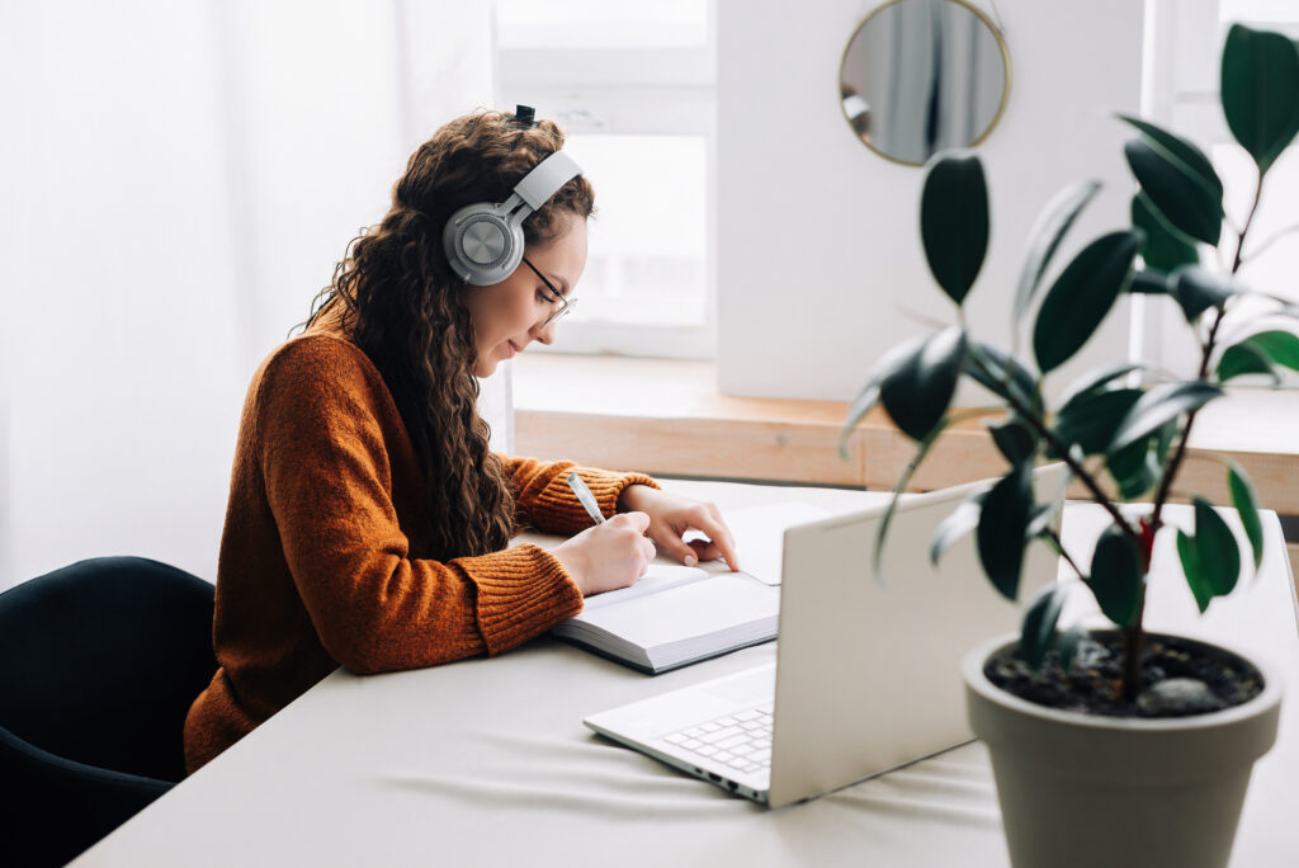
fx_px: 1805
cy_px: 434
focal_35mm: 50
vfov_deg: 27.0
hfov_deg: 39.6
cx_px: 650
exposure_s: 1/200
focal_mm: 50
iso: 320
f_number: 3.5
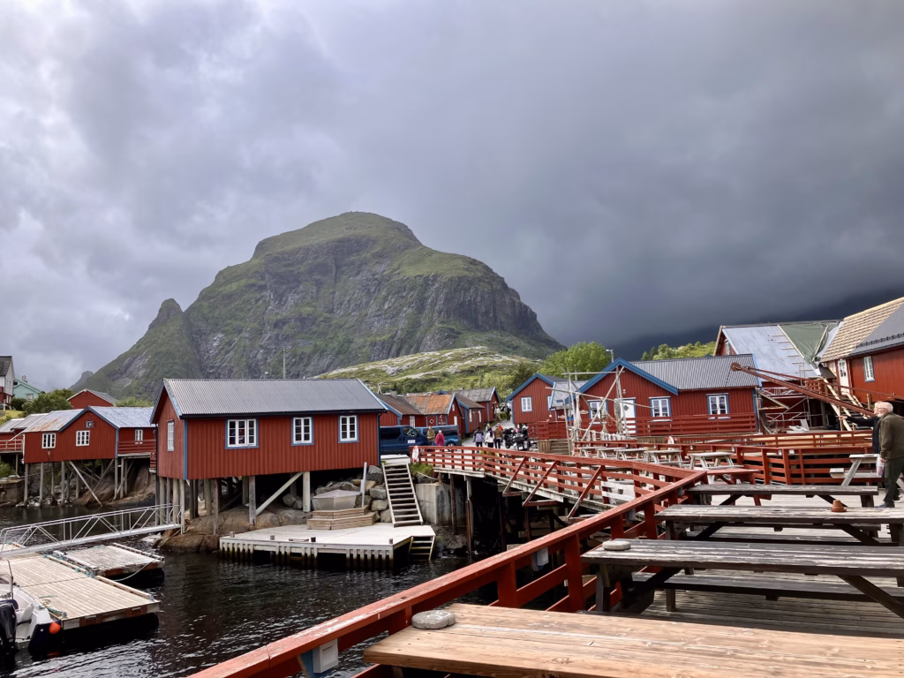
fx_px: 731
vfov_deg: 49.7
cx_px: 452
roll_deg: +2.9
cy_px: 339
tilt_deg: +8.8
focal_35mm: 28
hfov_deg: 63.4
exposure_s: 1/1104
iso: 32
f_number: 1.8
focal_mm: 3.99
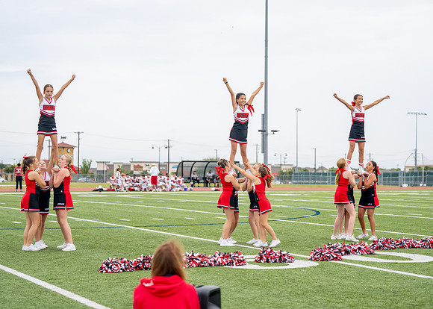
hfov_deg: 26.6
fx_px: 914
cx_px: 230
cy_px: 156
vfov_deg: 19.2
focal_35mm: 74
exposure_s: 1/2000
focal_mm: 70
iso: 320
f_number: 2.8
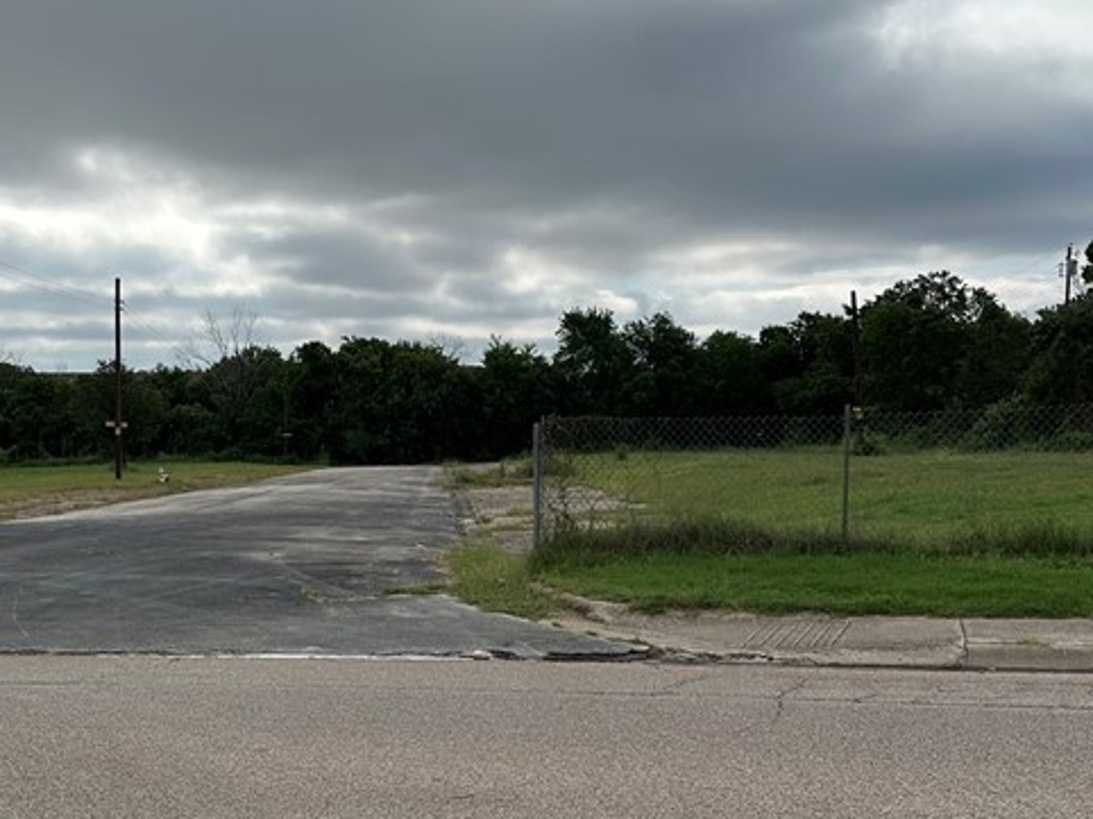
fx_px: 1610
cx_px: 451
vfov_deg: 28.5
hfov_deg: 37.4
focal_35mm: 51
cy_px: 479
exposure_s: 1/7576
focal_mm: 6.86
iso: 80
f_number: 1.78
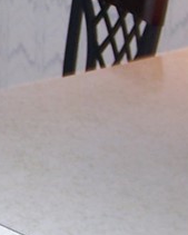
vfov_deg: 10.6
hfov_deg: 8.4
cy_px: -11
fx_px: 1251
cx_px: -99
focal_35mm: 180
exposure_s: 1/60
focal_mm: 6.3
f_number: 2.8
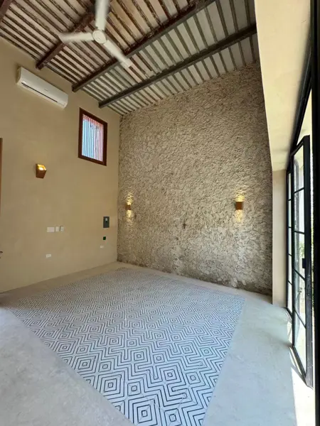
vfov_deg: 102.1
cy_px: 213
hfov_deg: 85.7
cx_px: 160
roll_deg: -0.7
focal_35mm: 14
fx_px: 173
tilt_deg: +1.8
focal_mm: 2.22
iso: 40
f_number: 2.2
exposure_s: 1/154
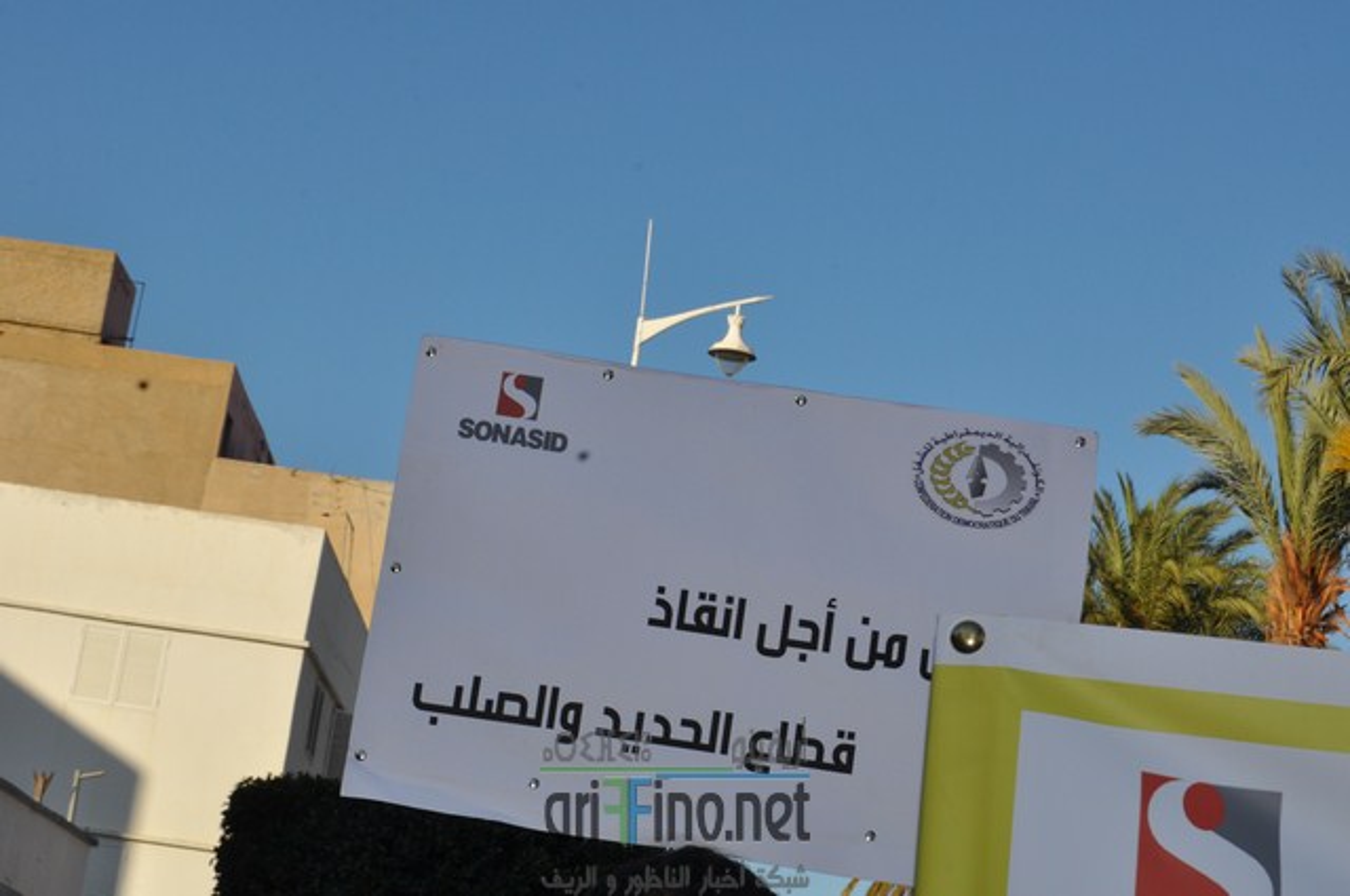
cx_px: 675
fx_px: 2921
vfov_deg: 17.4
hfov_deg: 26.0
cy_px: 448
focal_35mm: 78
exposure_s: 1/200
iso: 200
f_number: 16
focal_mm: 52
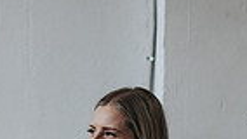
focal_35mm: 159
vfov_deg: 7.5
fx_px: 1042
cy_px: 196
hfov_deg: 13.5
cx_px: 98
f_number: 3.2
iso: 800
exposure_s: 1/250
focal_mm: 35
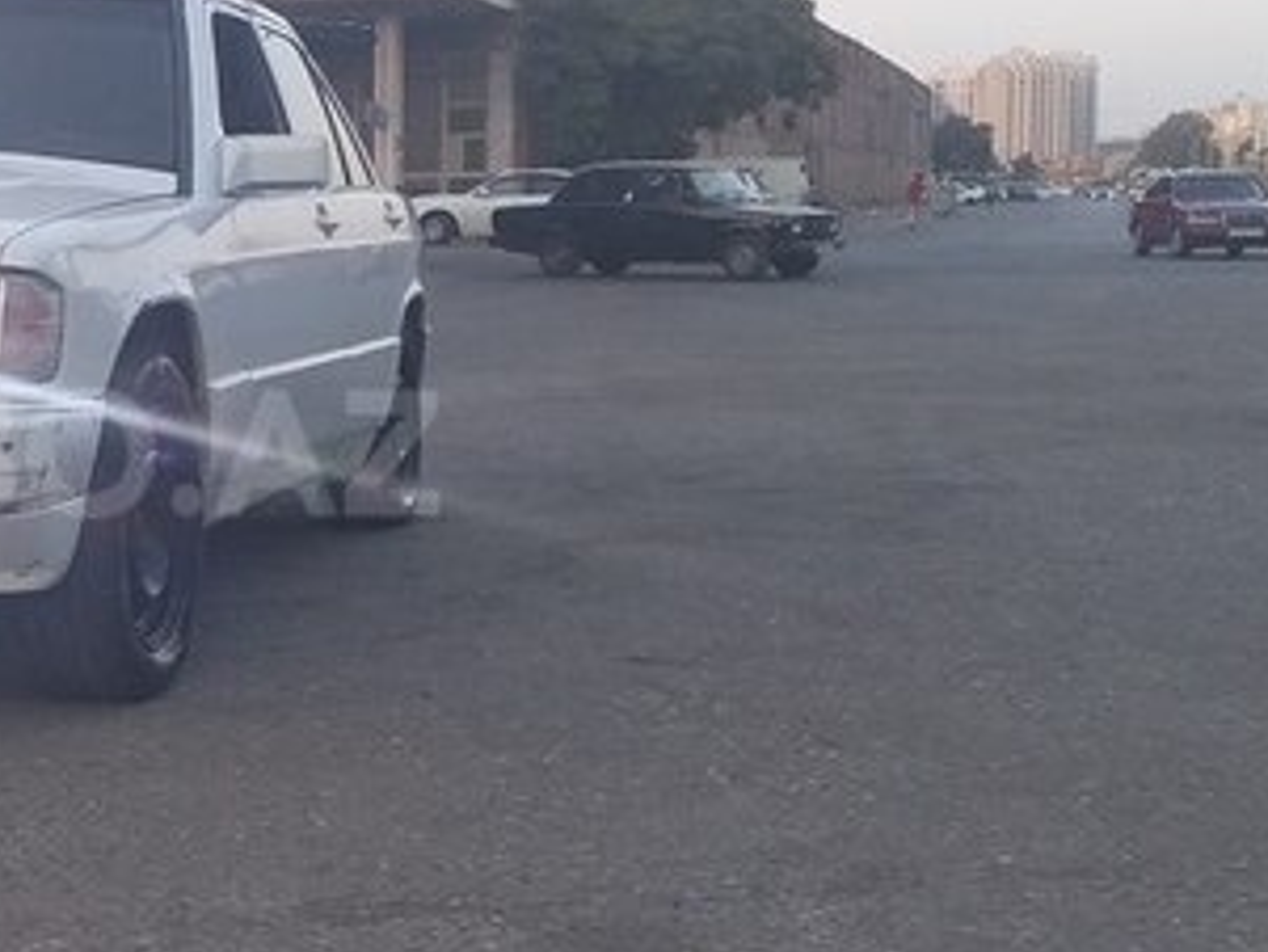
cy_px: 453
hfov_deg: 27.0
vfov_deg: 21.6
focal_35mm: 68
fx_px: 2492
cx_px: 8
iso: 40
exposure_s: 1/132
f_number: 2.2
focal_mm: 3.3
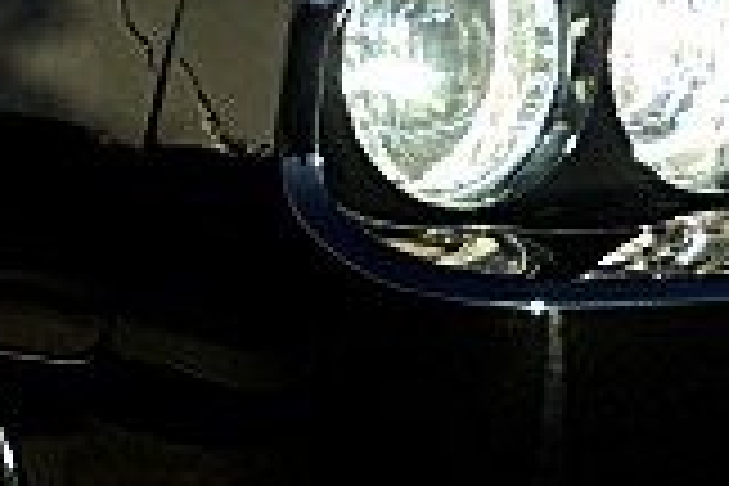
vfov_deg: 12.8
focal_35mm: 107
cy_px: 346
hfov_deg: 19.0
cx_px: 526
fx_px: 2167
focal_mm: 4.65
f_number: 2.6
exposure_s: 1/200
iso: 64
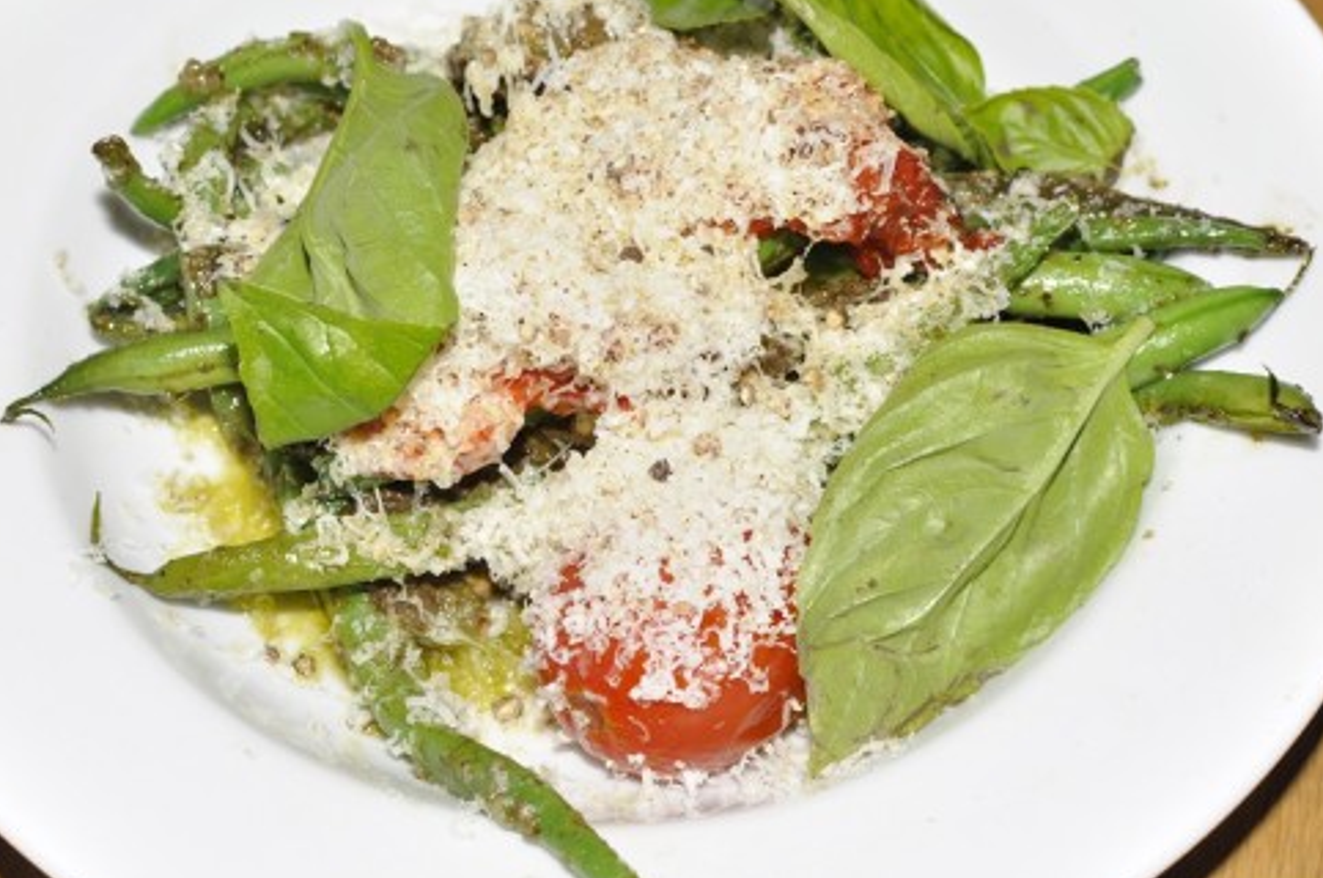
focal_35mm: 70
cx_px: 549
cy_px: 355
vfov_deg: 19.5
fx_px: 2557
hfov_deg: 29.0
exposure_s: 1/60
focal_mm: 35
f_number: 9
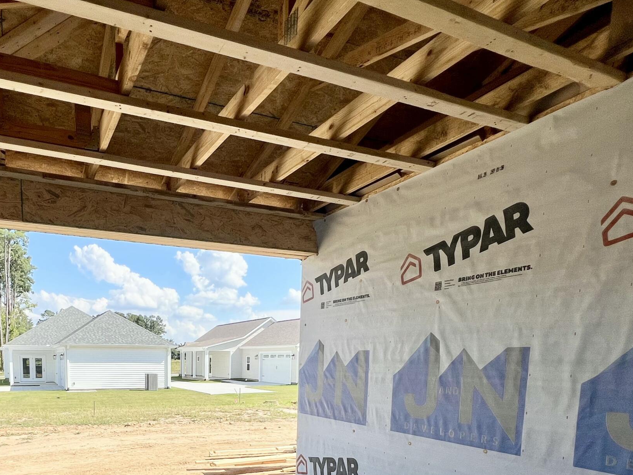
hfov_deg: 69.4
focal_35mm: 24
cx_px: 206
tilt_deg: -6.8
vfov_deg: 51.4
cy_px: 412
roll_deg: -0.2
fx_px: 439
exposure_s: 1/1393
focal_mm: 1.57
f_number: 1.8
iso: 32
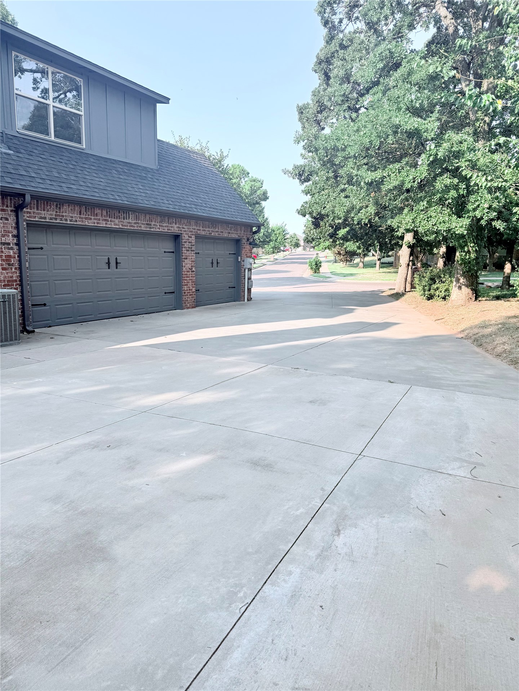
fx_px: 480
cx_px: 260
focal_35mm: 24
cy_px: 346
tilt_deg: -10.7
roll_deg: -1.8
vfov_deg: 71.6
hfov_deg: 56.8
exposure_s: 1/1211
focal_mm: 6.76
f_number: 1.78
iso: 80
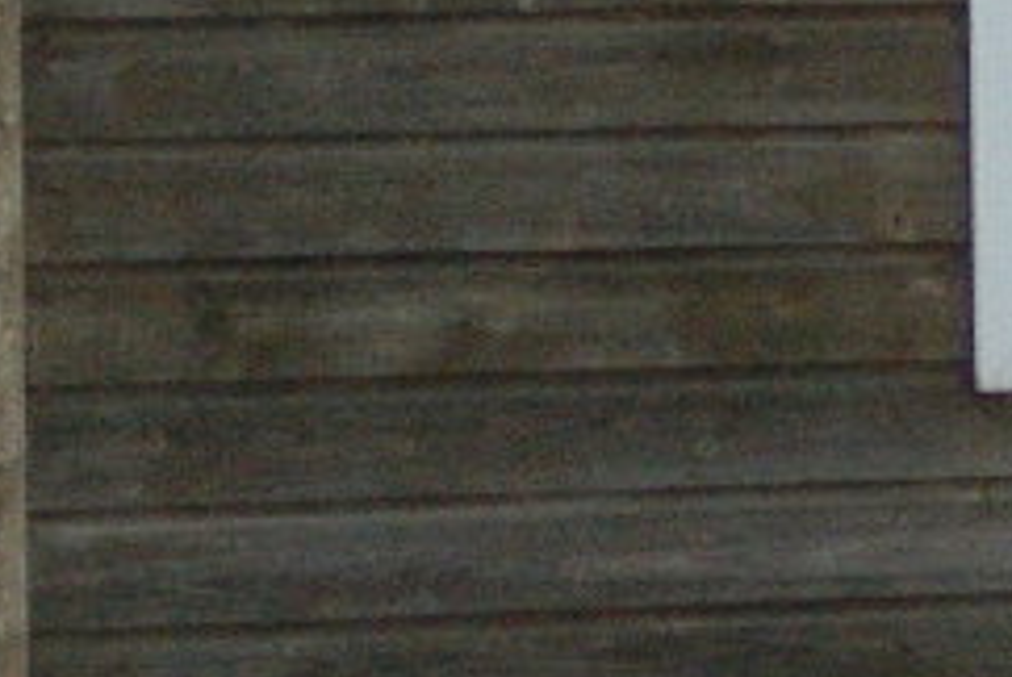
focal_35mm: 416
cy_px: 518
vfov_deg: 3.3
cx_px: 1844
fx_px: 11707
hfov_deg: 4.9
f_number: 3.5
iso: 400
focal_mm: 35
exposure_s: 1/60
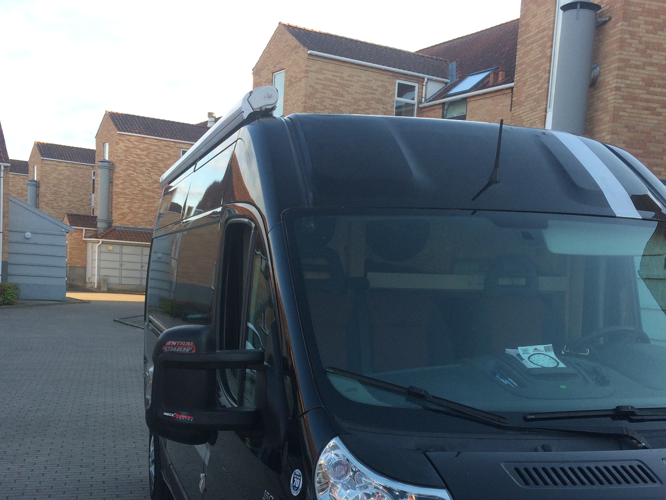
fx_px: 866
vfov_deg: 31.7
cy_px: 362
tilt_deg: -6.6
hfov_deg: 42.1
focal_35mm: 45
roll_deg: -3.9
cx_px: 353
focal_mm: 4.15
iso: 32
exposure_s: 1/281
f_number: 2.2
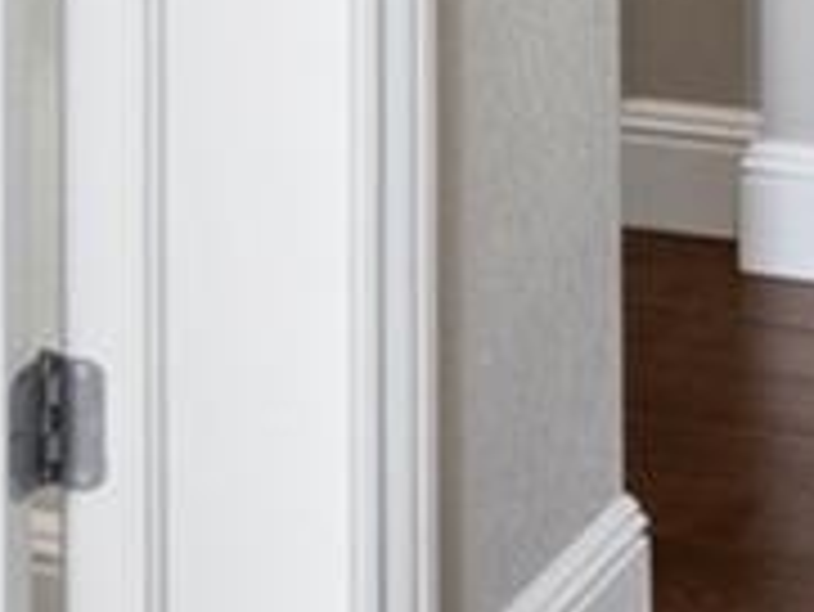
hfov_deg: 13.6
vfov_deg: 9.1
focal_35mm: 144
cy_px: -952
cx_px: 729
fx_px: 3388
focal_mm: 17
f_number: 8
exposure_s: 1/20
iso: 400
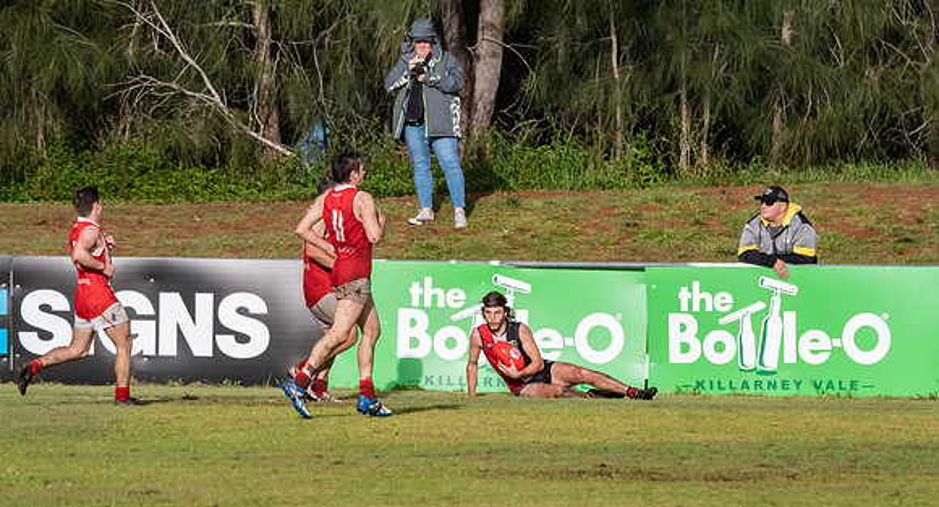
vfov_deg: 1.6
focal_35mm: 743
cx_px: 523
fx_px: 18311
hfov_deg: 2.9
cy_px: 349
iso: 1250
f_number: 7.1
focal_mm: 420
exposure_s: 1/8000
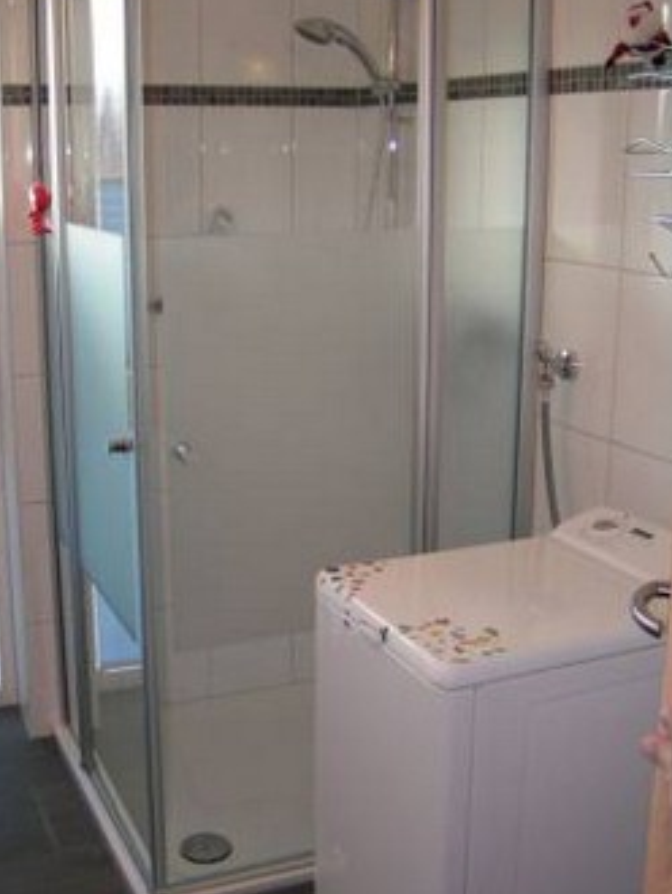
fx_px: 1189
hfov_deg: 31.5
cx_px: 274
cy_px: 420
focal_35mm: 46
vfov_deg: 41.2
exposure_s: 1/40
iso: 80
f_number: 2.8
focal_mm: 5.8
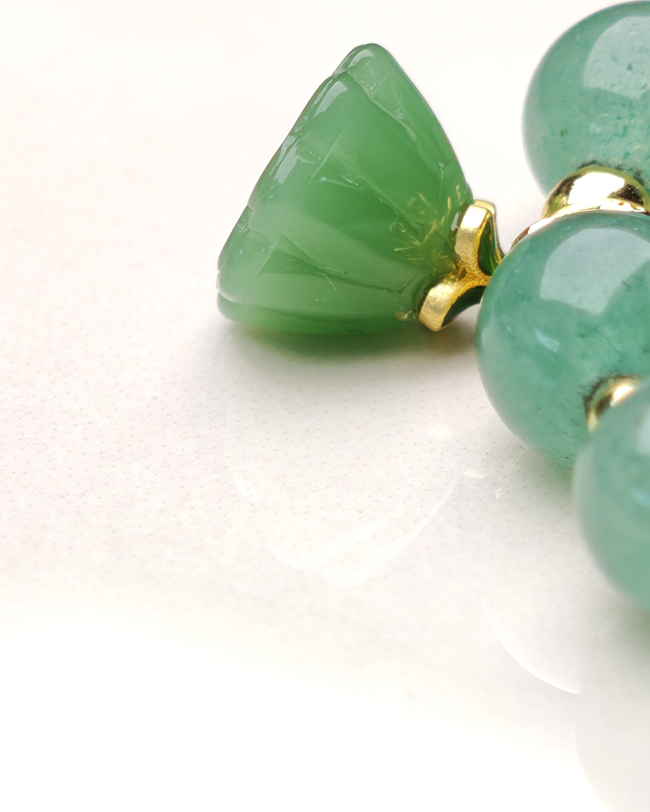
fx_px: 5939
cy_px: 206
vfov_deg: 7.8
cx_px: 460
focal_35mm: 247
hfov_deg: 6.3
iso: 50
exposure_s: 1/475
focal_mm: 11.5
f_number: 1.8
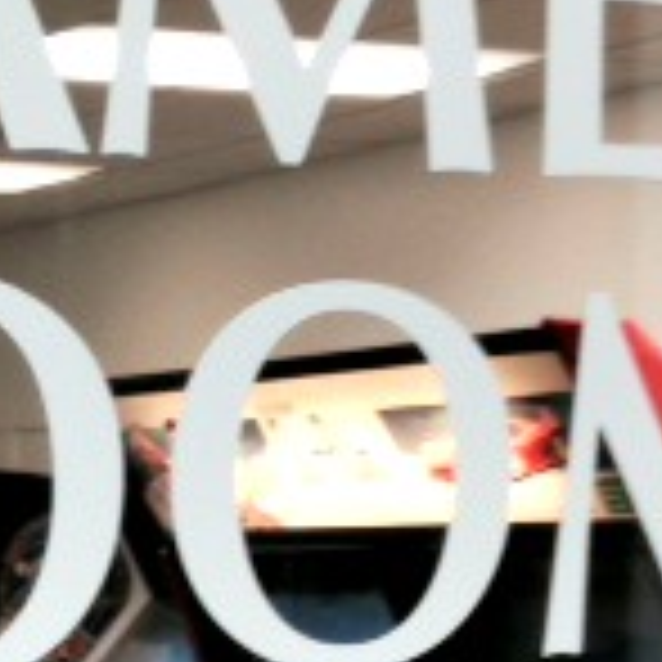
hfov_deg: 13.4
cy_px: 707
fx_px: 2748
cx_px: -131
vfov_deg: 13.5
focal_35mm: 127
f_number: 2.4
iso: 64
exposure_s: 1/20
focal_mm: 4.12
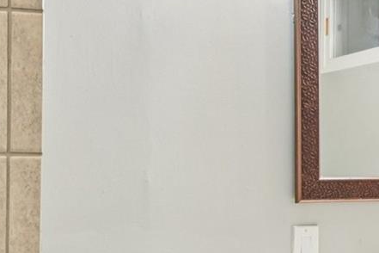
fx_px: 630
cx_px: 15
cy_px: 176
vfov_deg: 22.6
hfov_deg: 31.4
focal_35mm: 60
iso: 400
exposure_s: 1/10
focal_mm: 11
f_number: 8
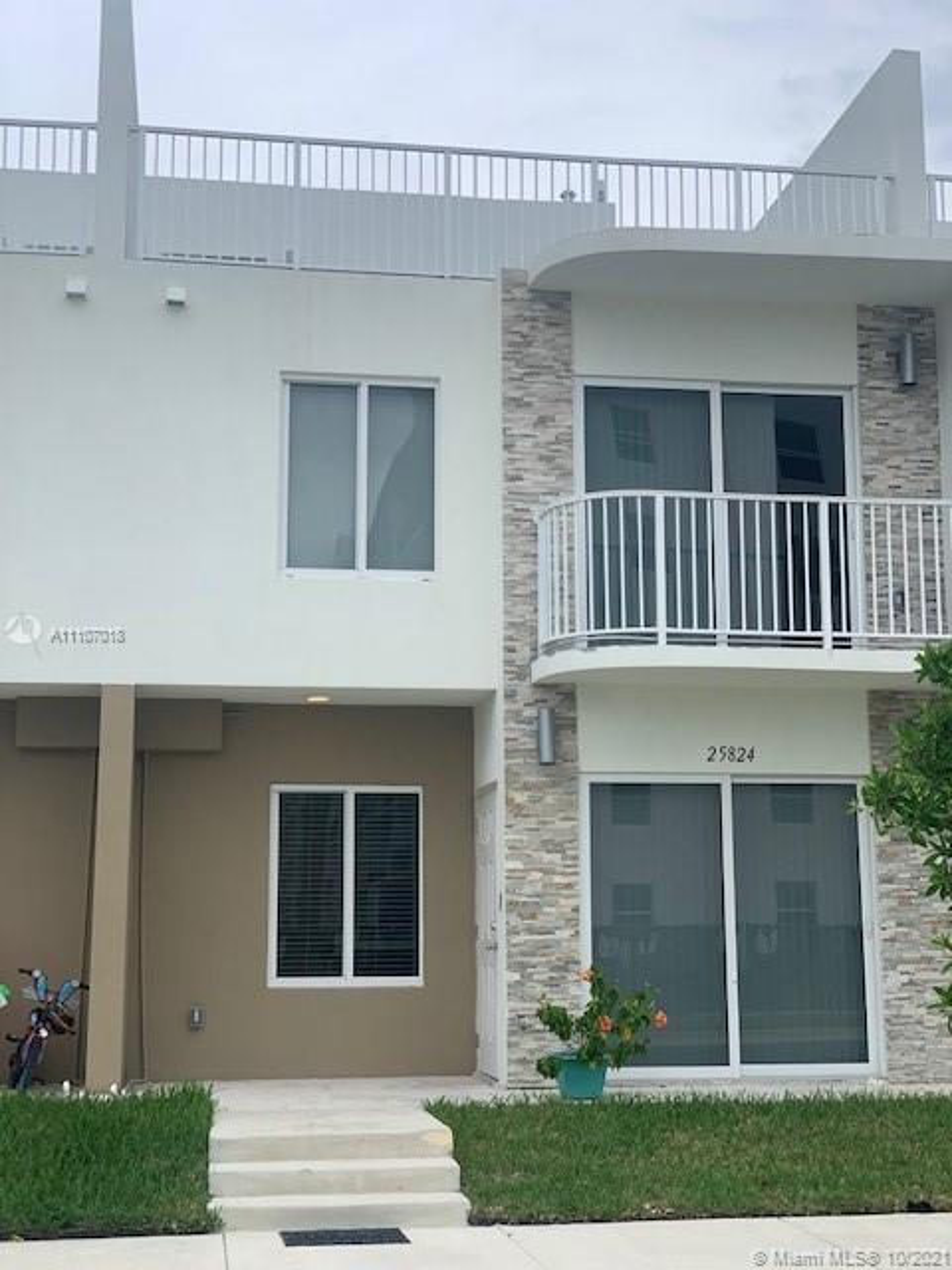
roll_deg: +0.2
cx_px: 476
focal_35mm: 52
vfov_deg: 36.8
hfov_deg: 28.0
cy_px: 635
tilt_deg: +10.3
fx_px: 1907
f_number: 2.4
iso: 16
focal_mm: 6
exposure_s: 1/856
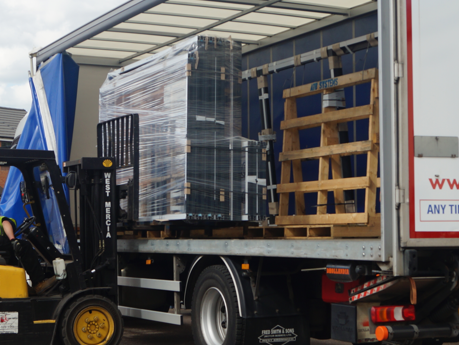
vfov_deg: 19.4
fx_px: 1008
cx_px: 206
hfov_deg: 25.6
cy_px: 163
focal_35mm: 76
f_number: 7.1
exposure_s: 1/100
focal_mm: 26
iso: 100
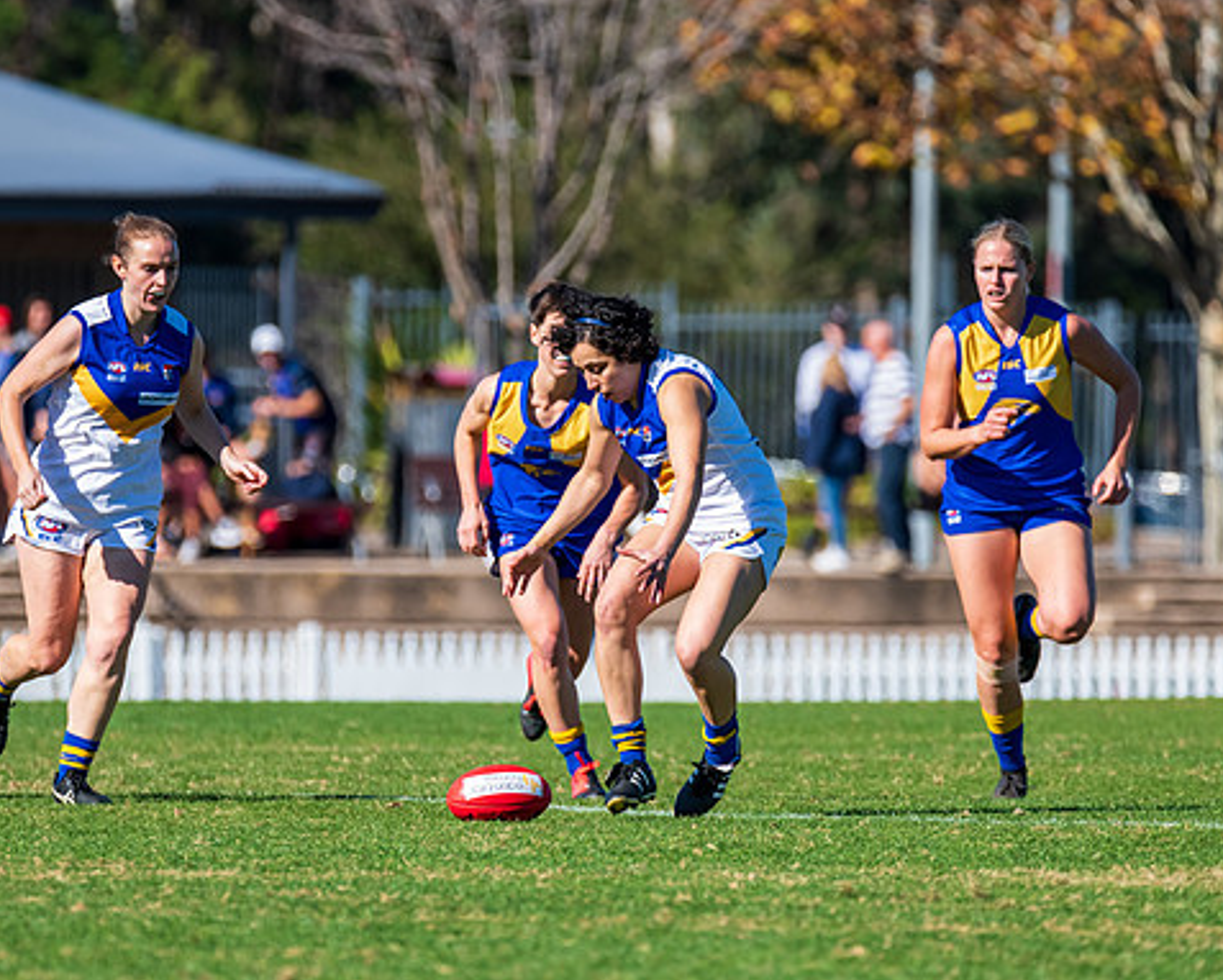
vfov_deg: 2.6
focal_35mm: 587
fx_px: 21256
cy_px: 454
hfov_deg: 3.3
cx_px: 512
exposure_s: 1/2000
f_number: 8
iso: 800
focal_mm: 450
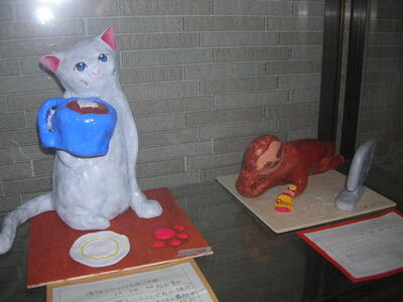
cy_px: 151
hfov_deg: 52.6
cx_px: 202
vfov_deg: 40.7
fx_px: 407
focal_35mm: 35
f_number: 2.8
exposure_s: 1/60.1
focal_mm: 5.8
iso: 50
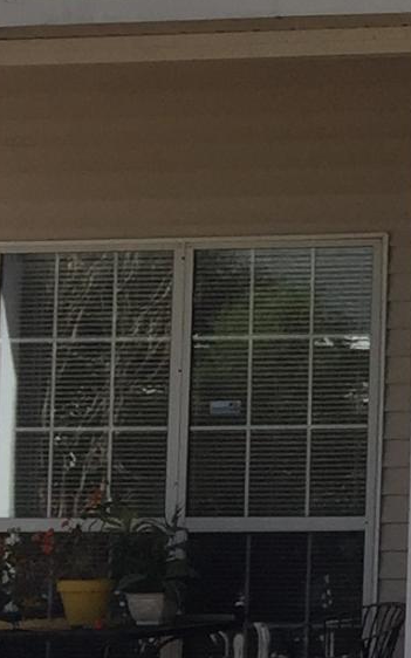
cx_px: 1482
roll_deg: -0.9
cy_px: 242
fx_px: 2941
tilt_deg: +5.0
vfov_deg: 12.8
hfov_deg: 6.7
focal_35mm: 164
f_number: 2.2
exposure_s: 1/590
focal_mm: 4.15
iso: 32
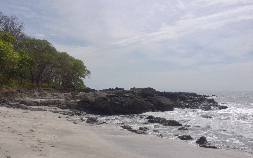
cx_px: 116
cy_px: 93
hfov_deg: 48.2
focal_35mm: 41
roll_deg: +1.6
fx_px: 283
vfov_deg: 31.2
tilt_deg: -3.2
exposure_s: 1/1972
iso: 50
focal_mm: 4.28
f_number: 2.4
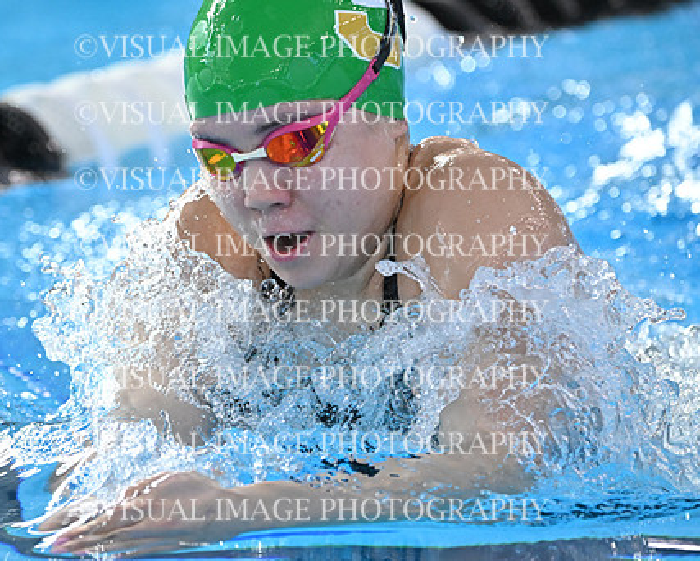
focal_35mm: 459
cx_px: 311
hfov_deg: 4.2
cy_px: 278
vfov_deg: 3.4
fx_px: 9514
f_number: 6.3
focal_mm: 360
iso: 6400
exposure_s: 1/1000
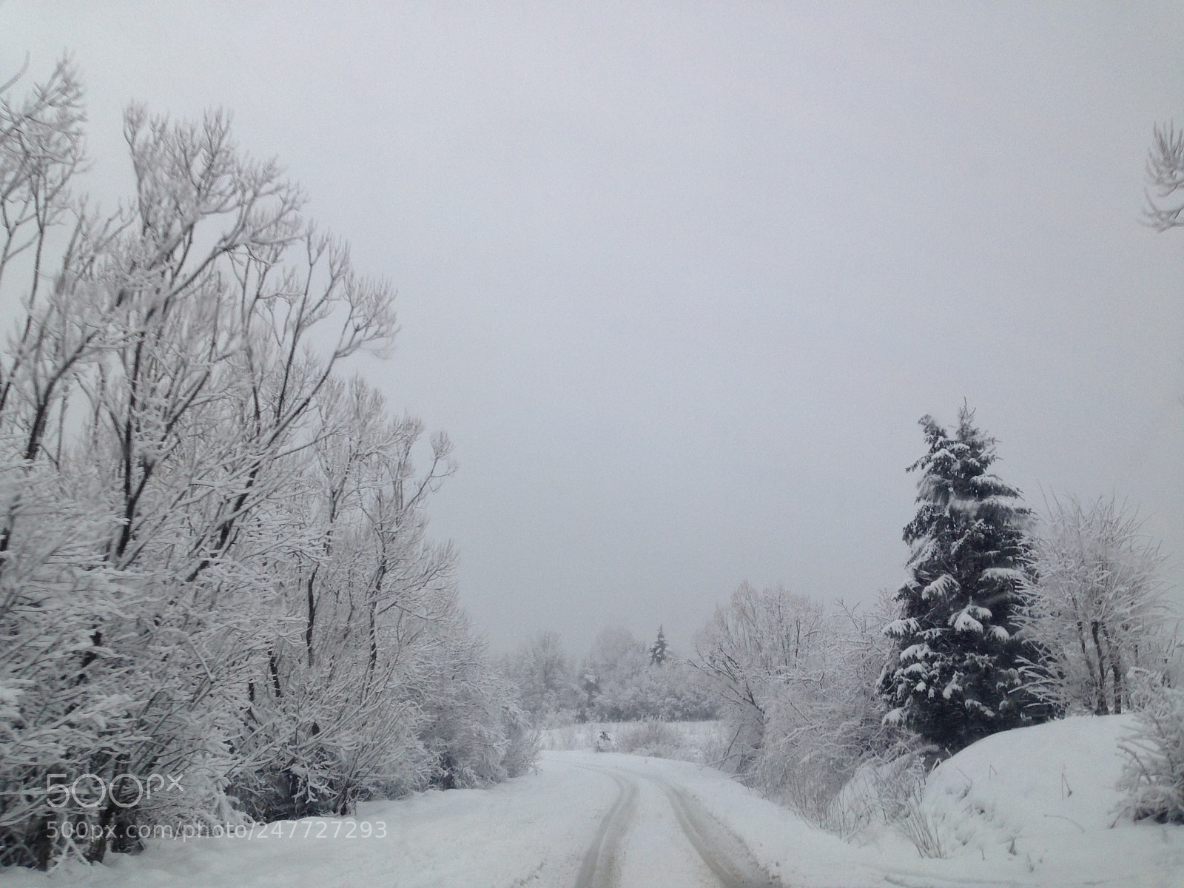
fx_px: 1129
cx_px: 592
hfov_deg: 55.4
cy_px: 444
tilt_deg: +14.4
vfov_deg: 42.9
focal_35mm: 33
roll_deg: -0.6
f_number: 2.4
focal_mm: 4.12
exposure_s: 1/158
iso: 50
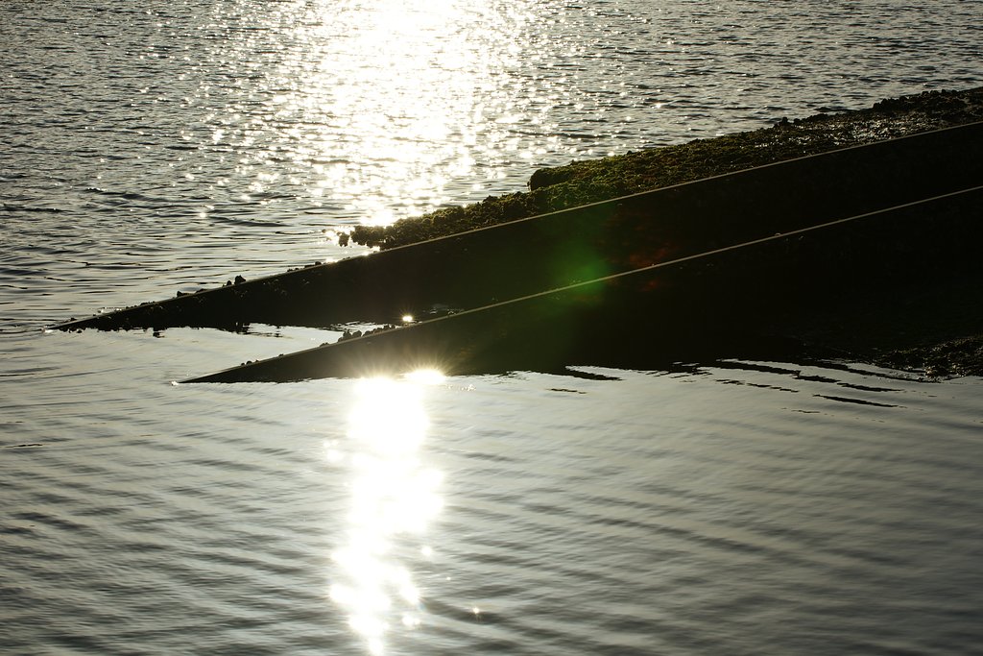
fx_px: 2867
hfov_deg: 19.5
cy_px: 328
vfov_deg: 13.0
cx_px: 492
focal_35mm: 105
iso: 100
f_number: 14
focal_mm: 70
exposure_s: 1/500
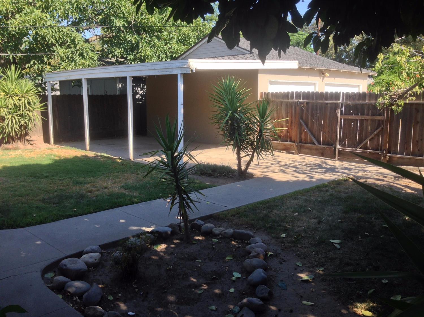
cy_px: 158
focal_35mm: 33
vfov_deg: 42.9
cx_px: 212
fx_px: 404
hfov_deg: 55.4
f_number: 2.4
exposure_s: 1/374
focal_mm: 4.12
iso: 50
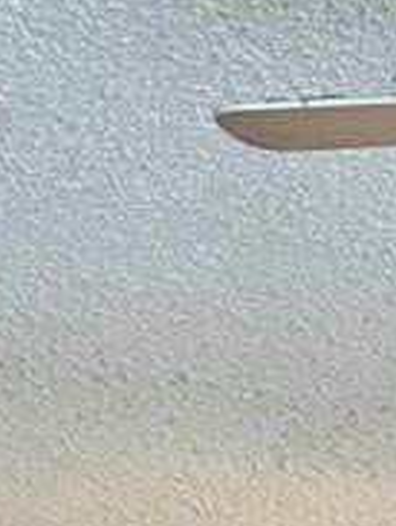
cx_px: 896
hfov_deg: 8.1
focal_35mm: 171
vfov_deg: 10.4
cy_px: 1121
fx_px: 2602
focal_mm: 4.2
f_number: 1.6
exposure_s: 1/60
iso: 80
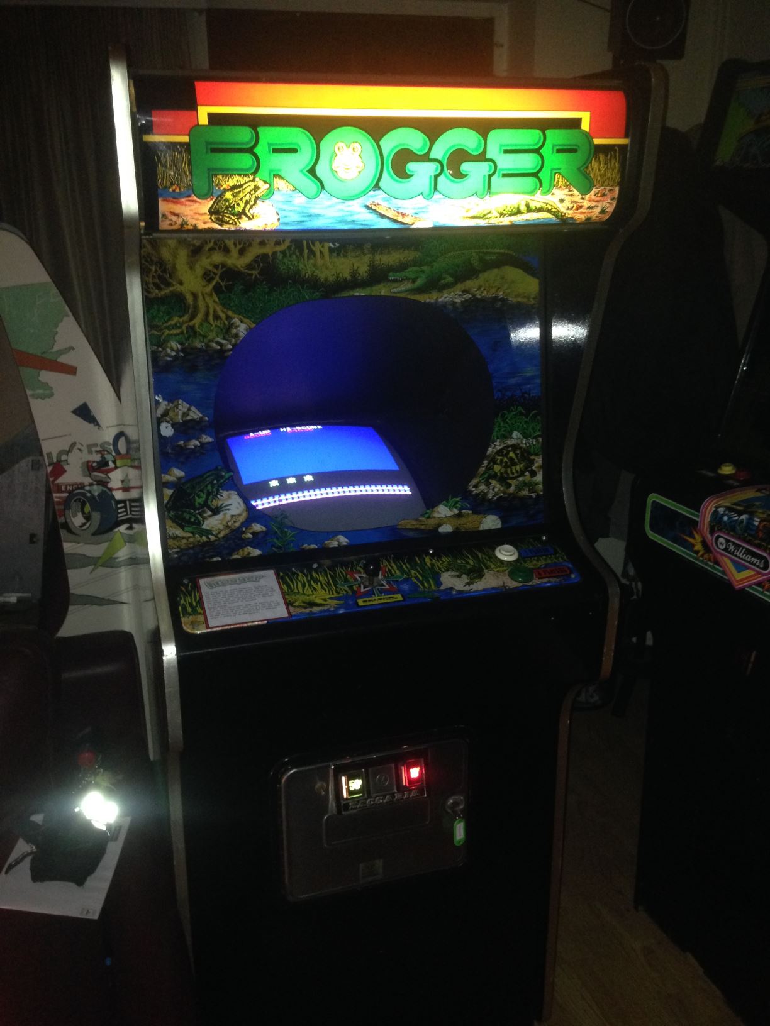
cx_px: 385
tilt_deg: -20.6
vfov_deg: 55.4
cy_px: 513
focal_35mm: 33
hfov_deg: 42.9
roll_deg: -0.5
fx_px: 979
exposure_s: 1/16
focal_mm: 4.12
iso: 250
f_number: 2.4
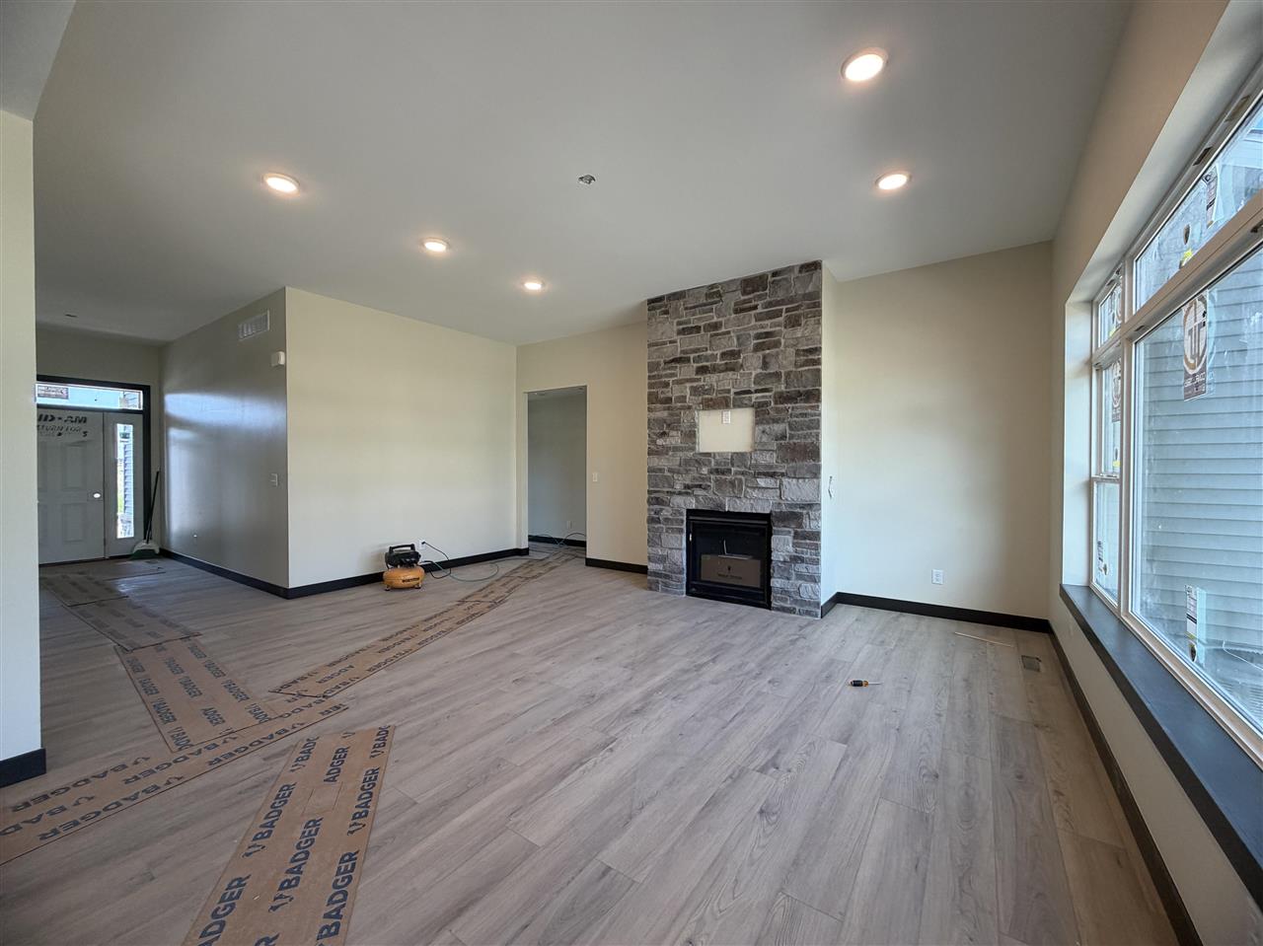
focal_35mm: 14
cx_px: 632
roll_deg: +0.2
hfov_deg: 102.1
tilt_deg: -1.7
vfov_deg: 85.6
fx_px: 511
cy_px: 473
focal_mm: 2.22
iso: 125
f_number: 2.2
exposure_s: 1/120
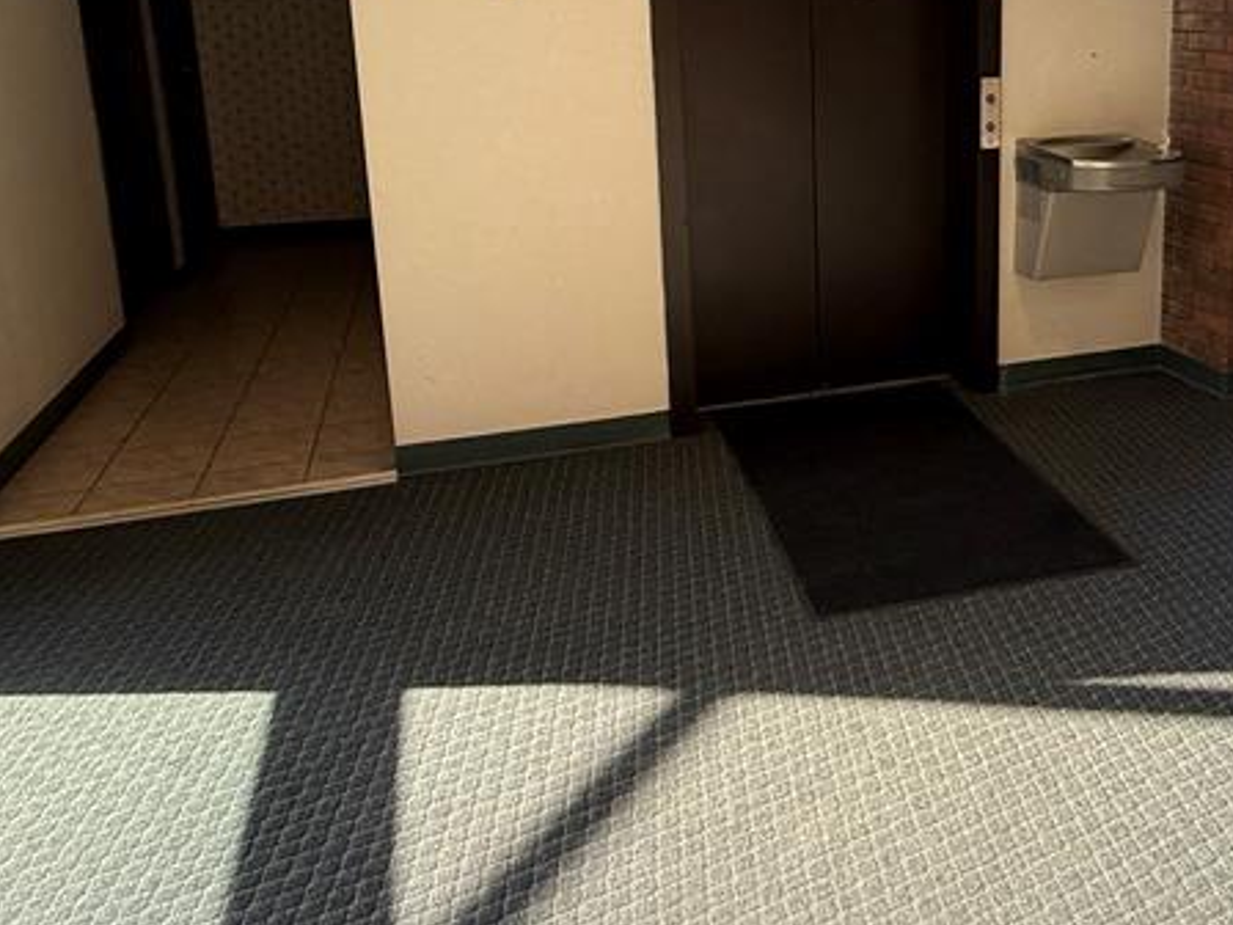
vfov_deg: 42.7
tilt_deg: -8.2
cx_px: 875
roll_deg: +0.6
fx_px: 1140
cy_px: 226
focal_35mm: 32
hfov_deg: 54.9
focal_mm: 2.22
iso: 160
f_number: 2.2
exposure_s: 1/99
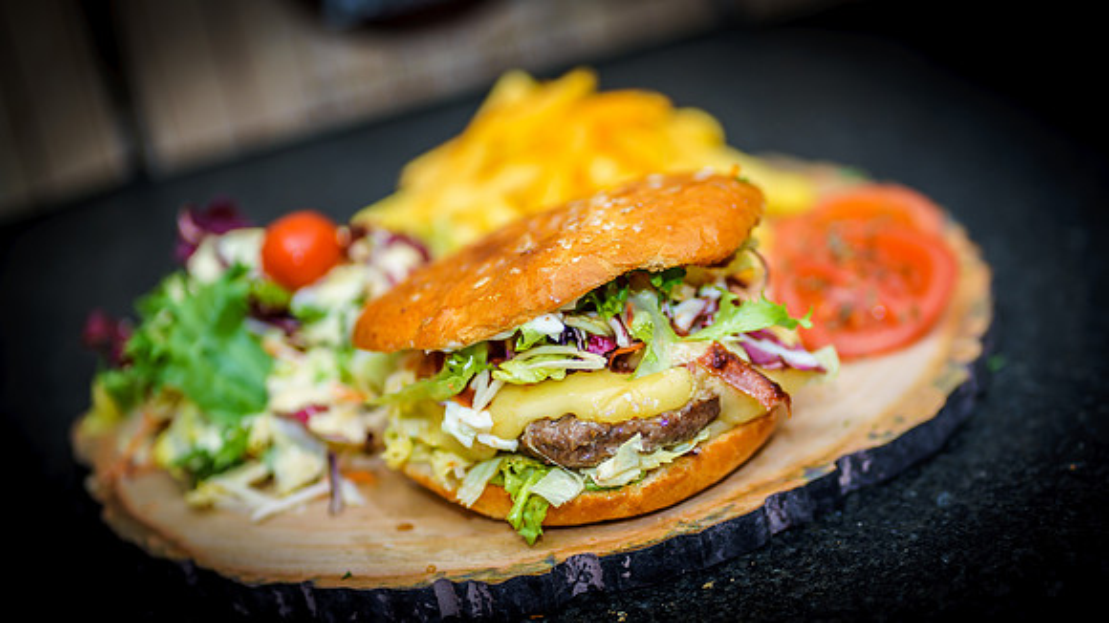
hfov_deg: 21.7
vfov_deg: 12.3
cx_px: 612
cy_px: 348
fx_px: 2889
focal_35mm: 98
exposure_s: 1/80
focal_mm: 85
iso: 100
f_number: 1.8
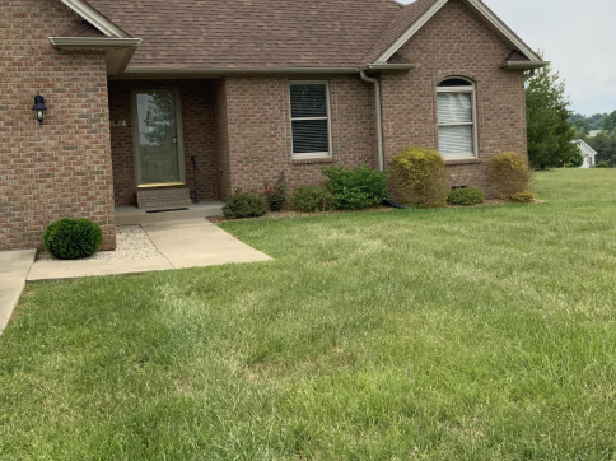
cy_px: 163
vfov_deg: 35.6
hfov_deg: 46.4
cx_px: 386
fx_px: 711
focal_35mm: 40
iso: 16
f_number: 1.8
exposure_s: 1/2058
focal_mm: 3
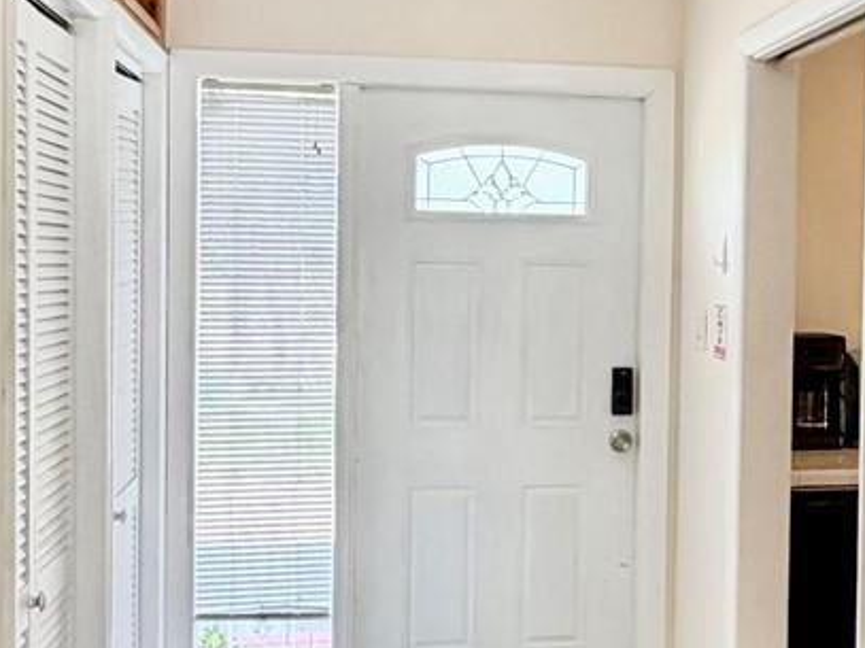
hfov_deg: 33.8
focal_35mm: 55
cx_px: 706
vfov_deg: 26.5
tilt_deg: +0.7
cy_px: 293
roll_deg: -1.9
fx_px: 1374
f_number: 2.2
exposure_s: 1/121
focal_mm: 2.22
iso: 160
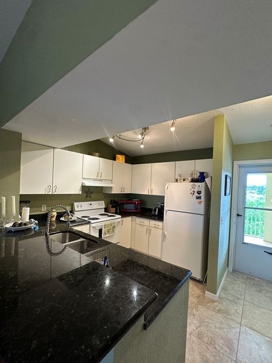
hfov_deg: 81.8
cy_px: 188
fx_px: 157
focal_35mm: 15
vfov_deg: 98.1
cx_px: 138
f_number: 2.2
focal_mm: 2.22
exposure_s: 1/60
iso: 250
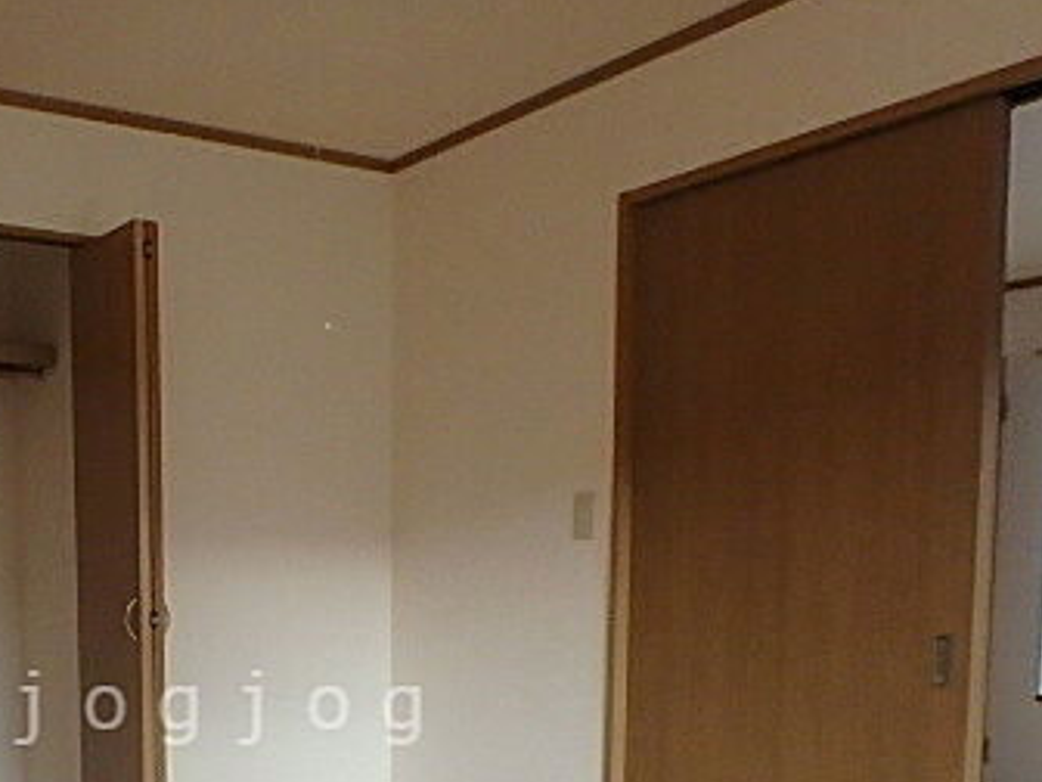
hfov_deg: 44.8
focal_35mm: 40
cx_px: 226
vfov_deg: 34.0
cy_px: 708
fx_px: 1204
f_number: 3.5
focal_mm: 3.7
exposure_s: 1/320
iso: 800
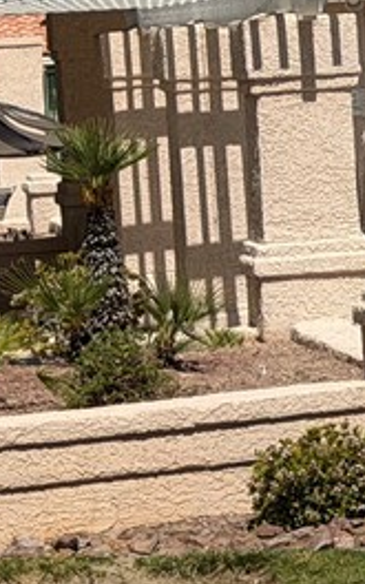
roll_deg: +3.0
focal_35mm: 197
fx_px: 3135
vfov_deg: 10.6
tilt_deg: -1.3
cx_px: 1035
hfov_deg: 6.2
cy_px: 62
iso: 80
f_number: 1.78
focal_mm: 6.76
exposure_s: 1/13333
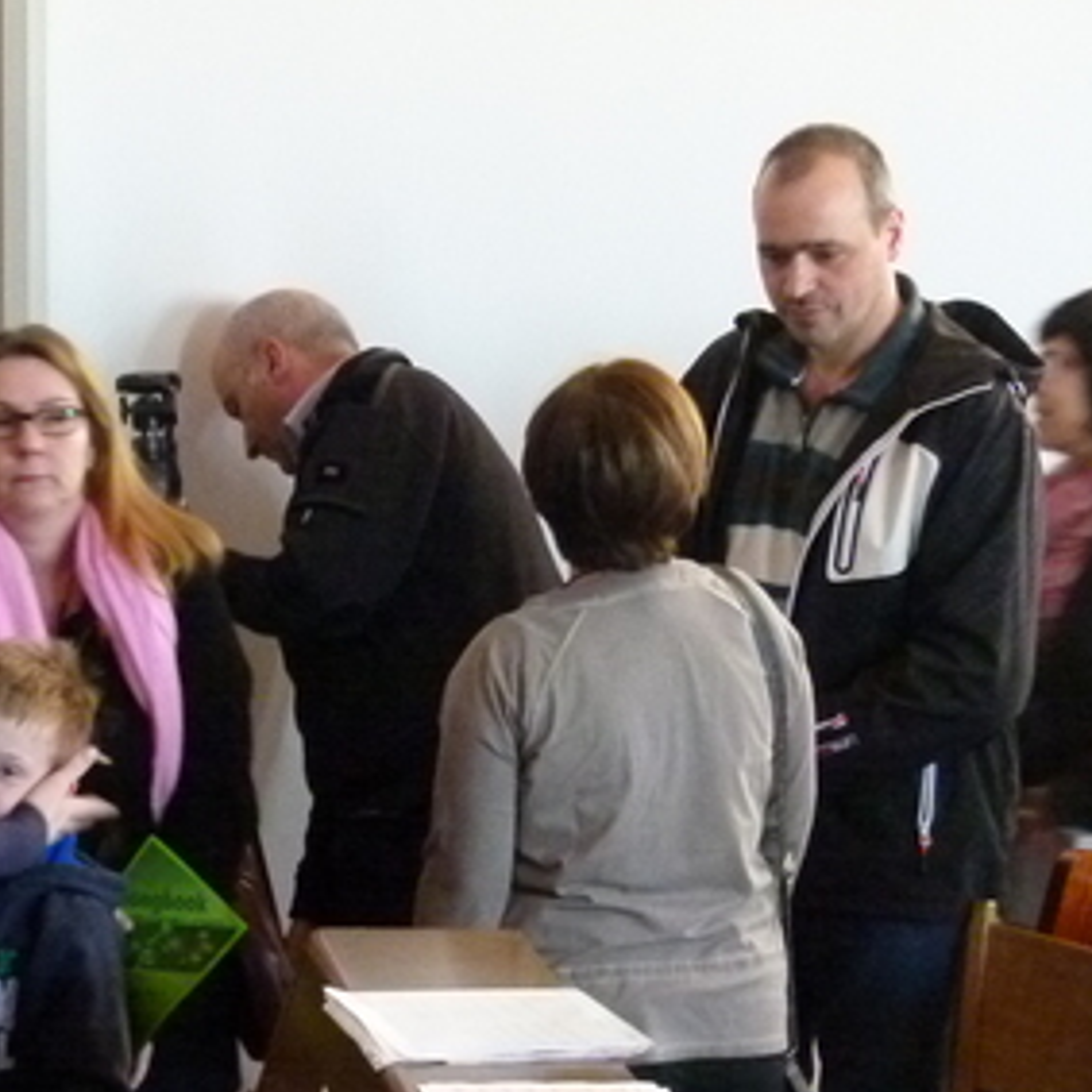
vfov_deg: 11.9
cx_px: 162
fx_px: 5211
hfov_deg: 11.9
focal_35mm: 146
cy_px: 826
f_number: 3.3
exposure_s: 1/20
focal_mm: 13.2
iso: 800
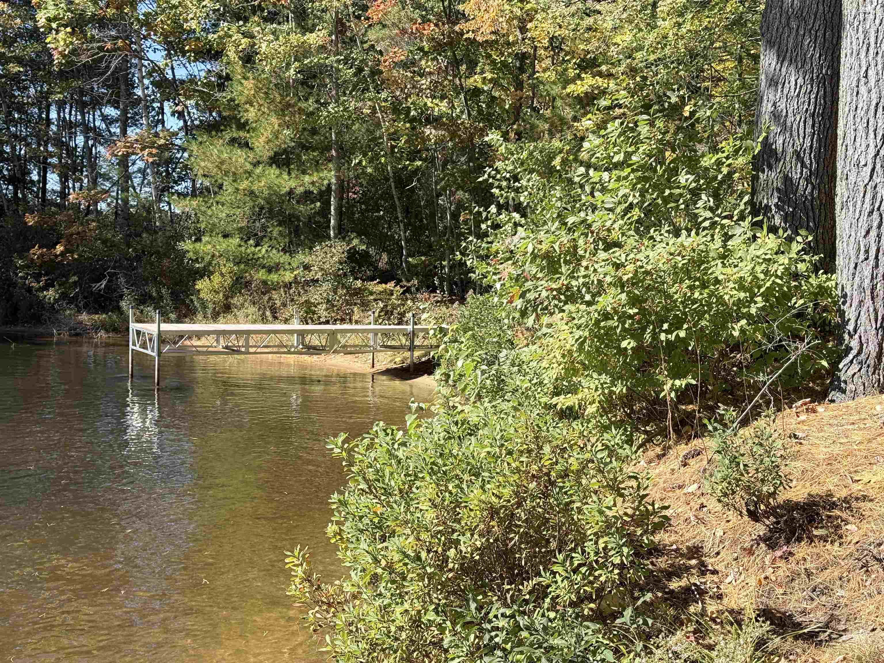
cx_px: 442
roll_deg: -1.3
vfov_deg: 30.3
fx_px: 1226
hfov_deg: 39.7
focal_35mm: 48
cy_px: 332
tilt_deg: -2.4
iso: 64
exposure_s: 1/1575
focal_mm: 6.76
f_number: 1.78
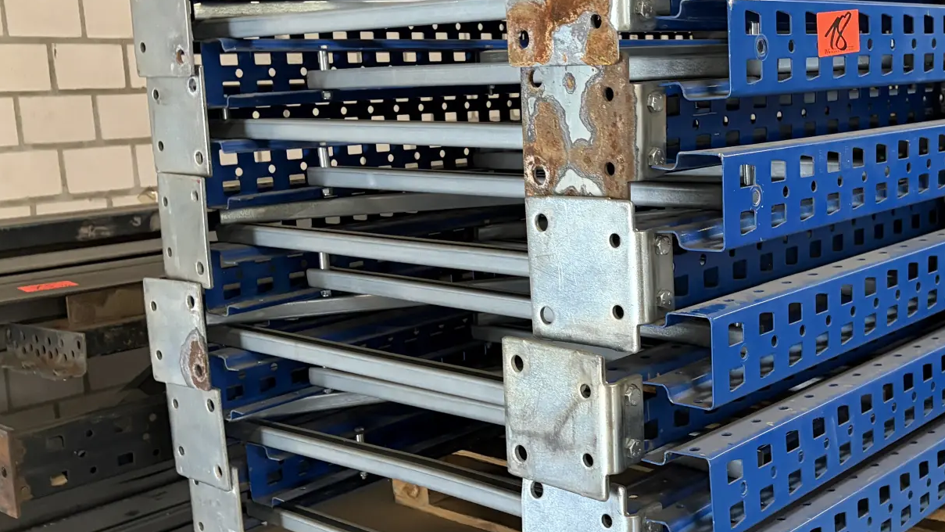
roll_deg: +2.2
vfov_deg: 26.5
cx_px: 650
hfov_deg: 44.6
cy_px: 271
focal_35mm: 45
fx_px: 1128
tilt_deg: -9.1
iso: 500
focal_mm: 5.96
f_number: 1.6
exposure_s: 1/33
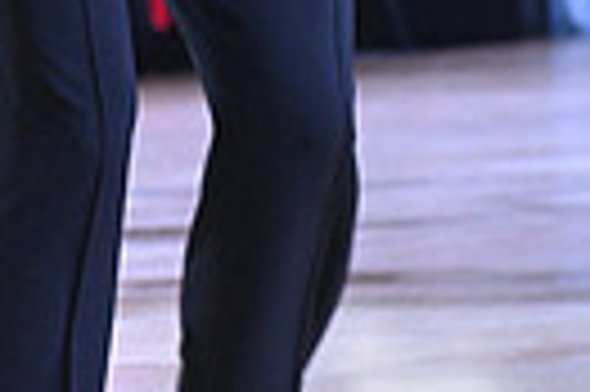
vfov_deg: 1.7
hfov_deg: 2.5
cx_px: -277
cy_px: -284
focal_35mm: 822
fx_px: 13455
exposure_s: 1/400
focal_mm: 185
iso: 4000
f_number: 8
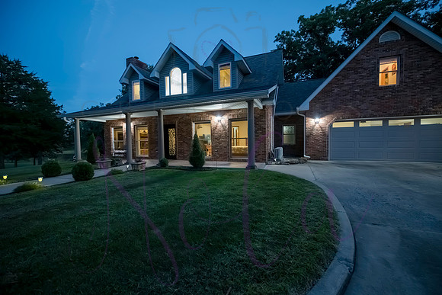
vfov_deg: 80.7
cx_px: 221
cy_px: 148
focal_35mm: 14
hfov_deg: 103.7
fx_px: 174
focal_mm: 14
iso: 5000
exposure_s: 1/60
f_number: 2.8
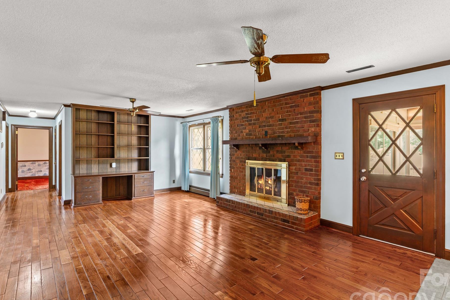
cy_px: 149
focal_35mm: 18
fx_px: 225
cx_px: 246
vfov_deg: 67.4
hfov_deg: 89.8
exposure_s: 1.3
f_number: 8
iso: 100
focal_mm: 16
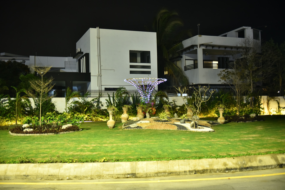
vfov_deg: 33.4
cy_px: 95
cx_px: 142
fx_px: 317
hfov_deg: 48.4
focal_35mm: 40
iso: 2000
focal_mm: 40
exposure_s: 1/60
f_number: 2.8
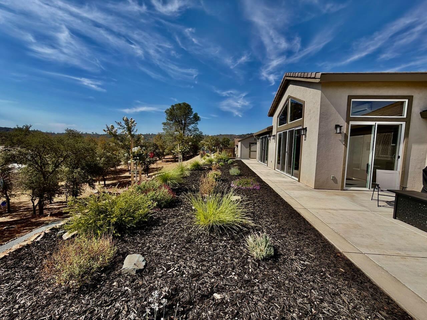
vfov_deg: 85.7
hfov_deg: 102.1
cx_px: 214
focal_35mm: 14
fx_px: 173
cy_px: 160
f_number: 2.2
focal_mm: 2.22
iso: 20
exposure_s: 1/1033
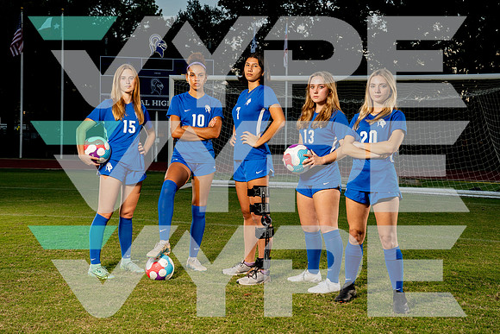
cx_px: 250
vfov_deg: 27.5
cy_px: 167
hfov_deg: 40.3
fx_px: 681
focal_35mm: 49
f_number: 8
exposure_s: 1/250
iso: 500
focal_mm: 49
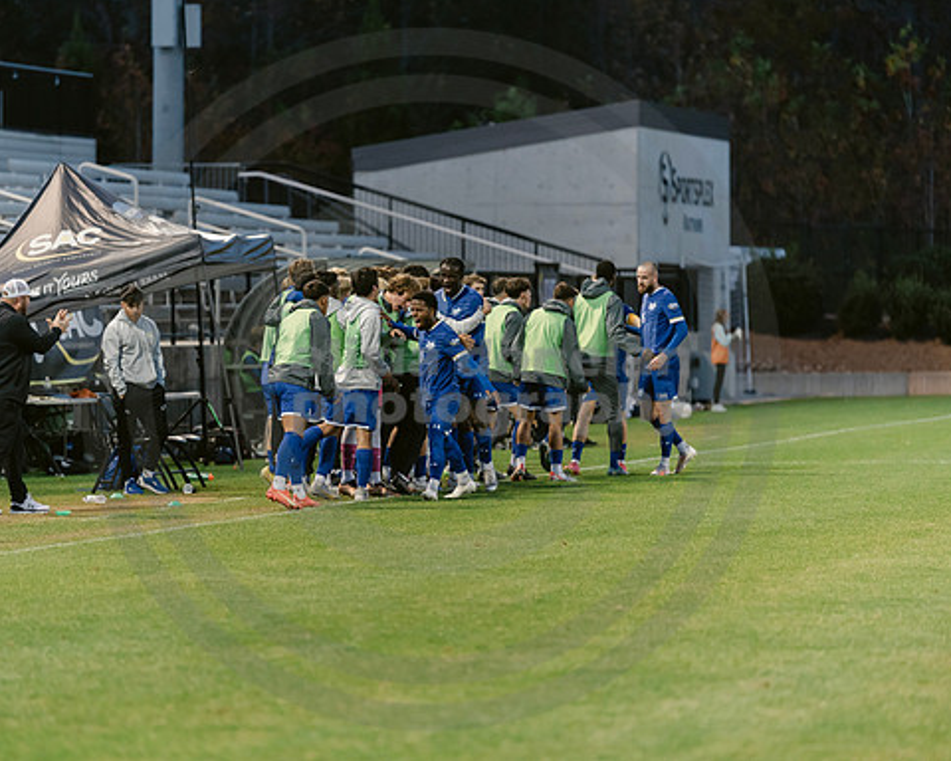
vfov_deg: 6.8
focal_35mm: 227
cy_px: 380
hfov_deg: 8.5
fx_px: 6389
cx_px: 430
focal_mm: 200
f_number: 2.8
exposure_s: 1/320
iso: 1600
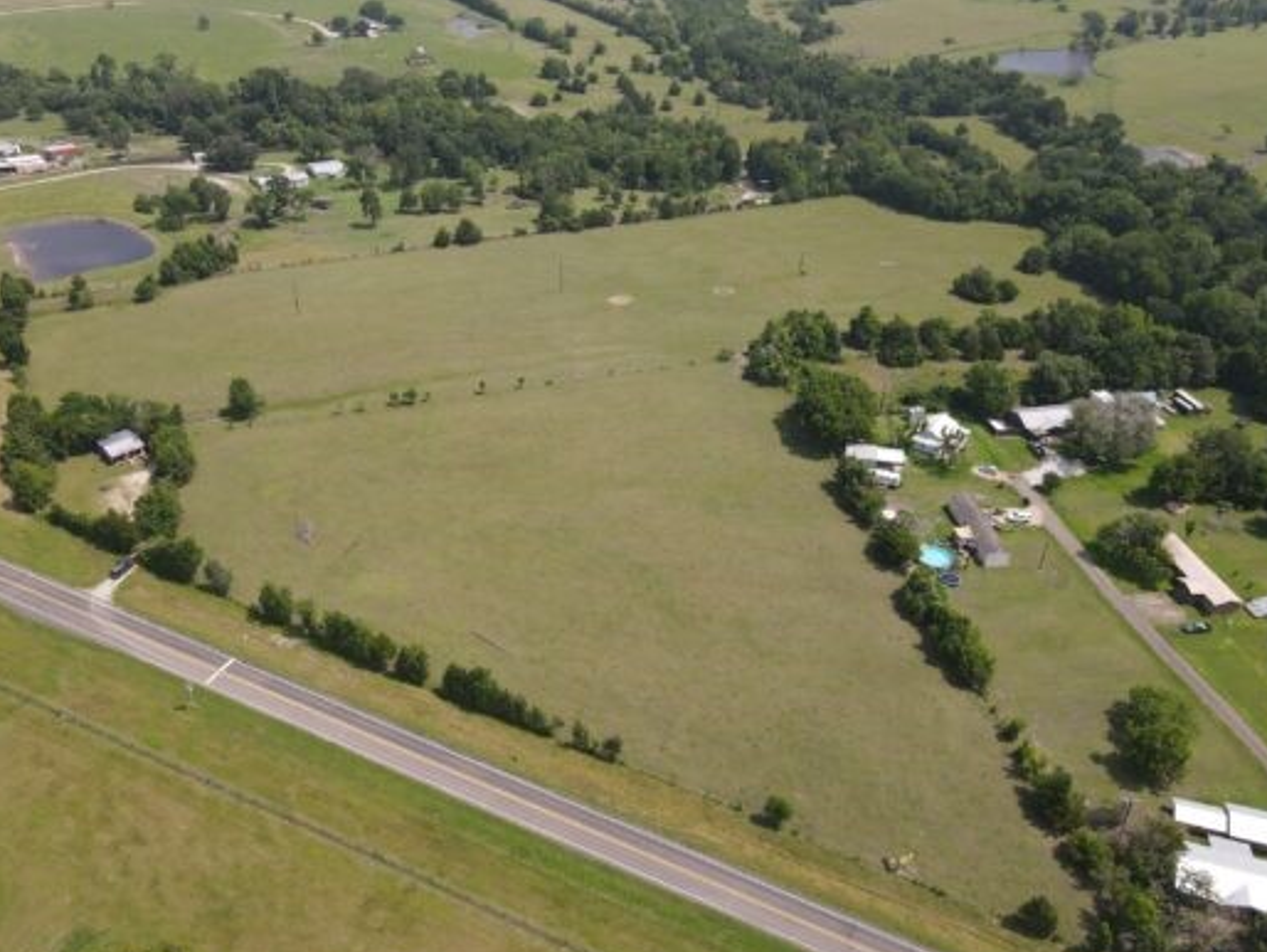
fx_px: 1025
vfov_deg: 49.7
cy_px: 513
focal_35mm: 28
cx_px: 574
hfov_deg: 63.3
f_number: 2.8
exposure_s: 1/640
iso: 100
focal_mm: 4.5
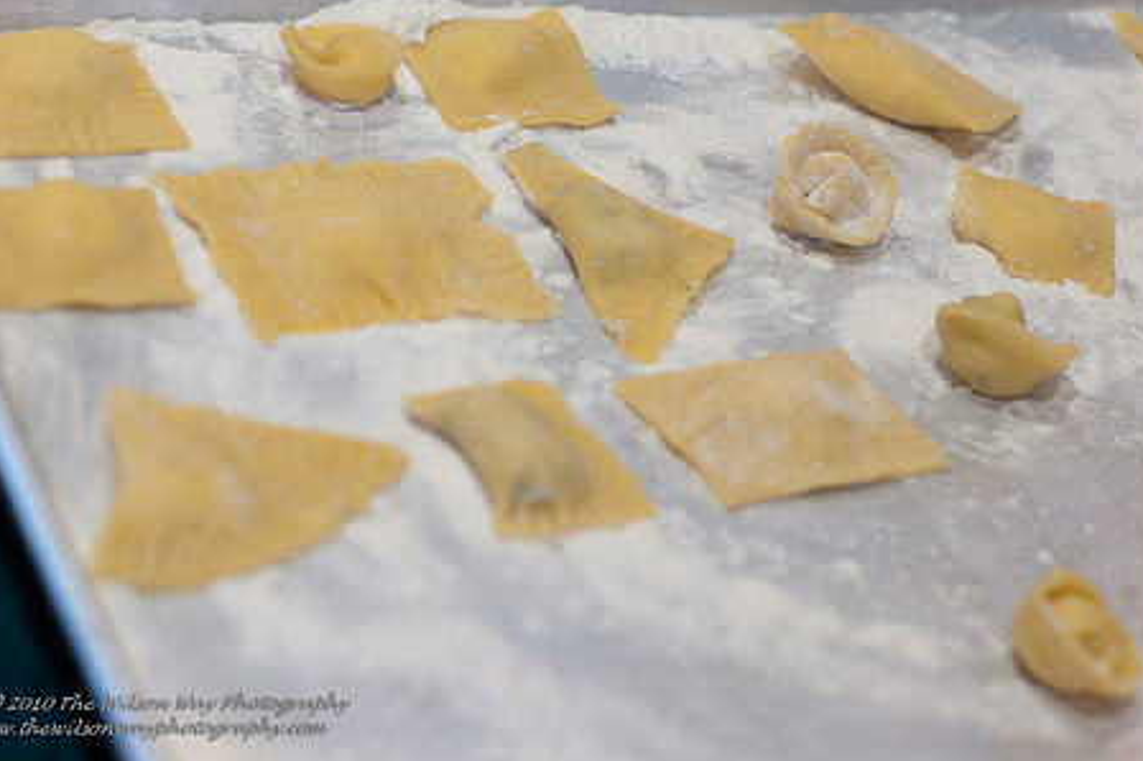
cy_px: 280
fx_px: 3077
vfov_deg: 14.1
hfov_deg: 21.0
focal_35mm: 97
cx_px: 691
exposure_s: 1/90
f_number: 2.8
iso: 800
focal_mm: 50
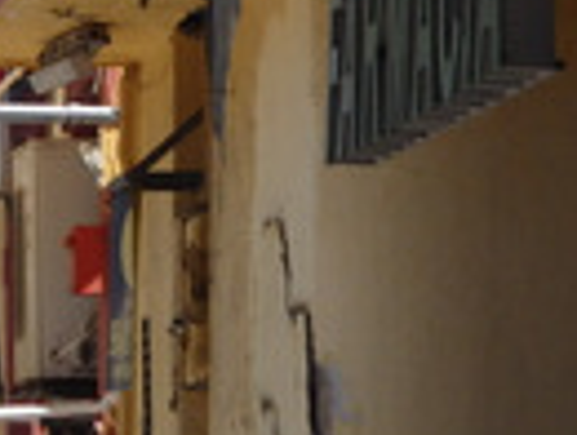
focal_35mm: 537
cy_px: -375
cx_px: -324
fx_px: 8968
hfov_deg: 3.7
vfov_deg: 2.8
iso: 125
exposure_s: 1/400
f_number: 5.9
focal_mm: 25
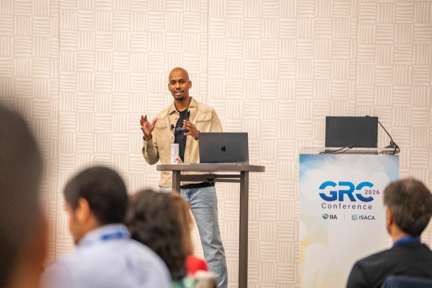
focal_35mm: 163
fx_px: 1955
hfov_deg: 12.6
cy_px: 134
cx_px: 200
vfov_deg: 8.4
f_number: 2.8
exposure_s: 1/250
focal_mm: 150
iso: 2500
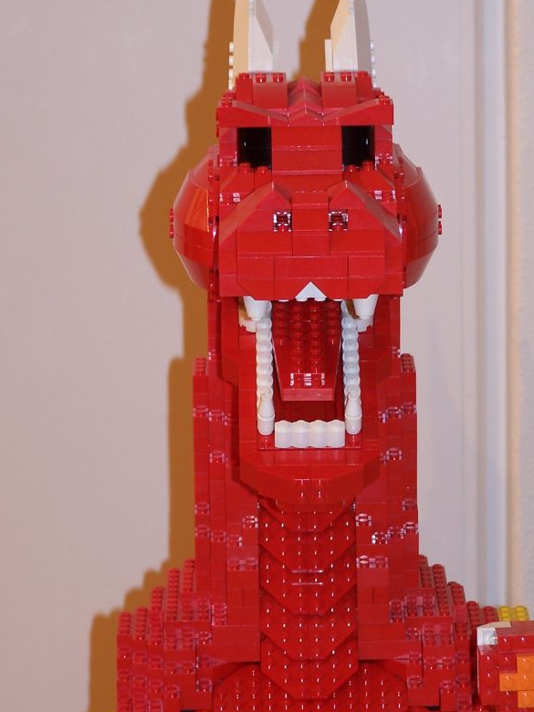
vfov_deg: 11.8
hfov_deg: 8.8
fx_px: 3456
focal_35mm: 168
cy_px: 310
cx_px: 310
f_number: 3.2
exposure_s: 1/2
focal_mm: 21.2
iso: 80
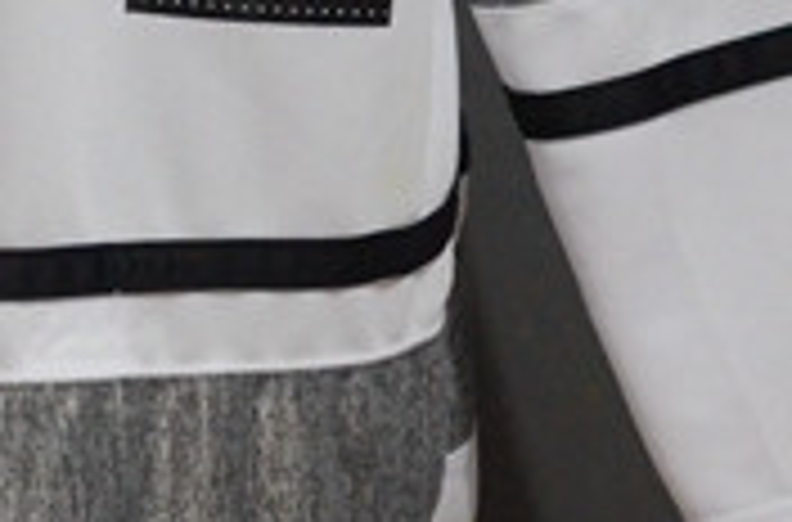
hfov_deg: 7.0
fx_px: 6292
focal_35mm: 287
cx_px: -648
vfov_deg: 4.7
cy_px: -428
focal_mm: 42
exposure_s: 1/30
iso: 4000
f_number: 5.6
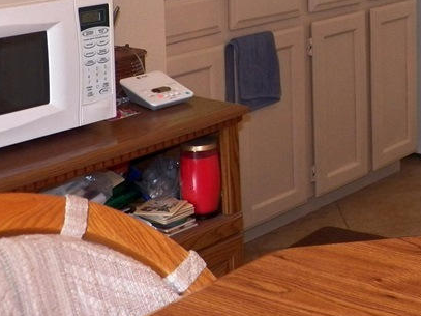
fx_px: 1046
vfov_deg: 16.8
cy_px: 2
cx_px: 449
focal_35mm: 86
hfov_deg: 21.7
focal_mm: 6.3
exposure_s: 1/30
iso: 200
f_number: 2.8
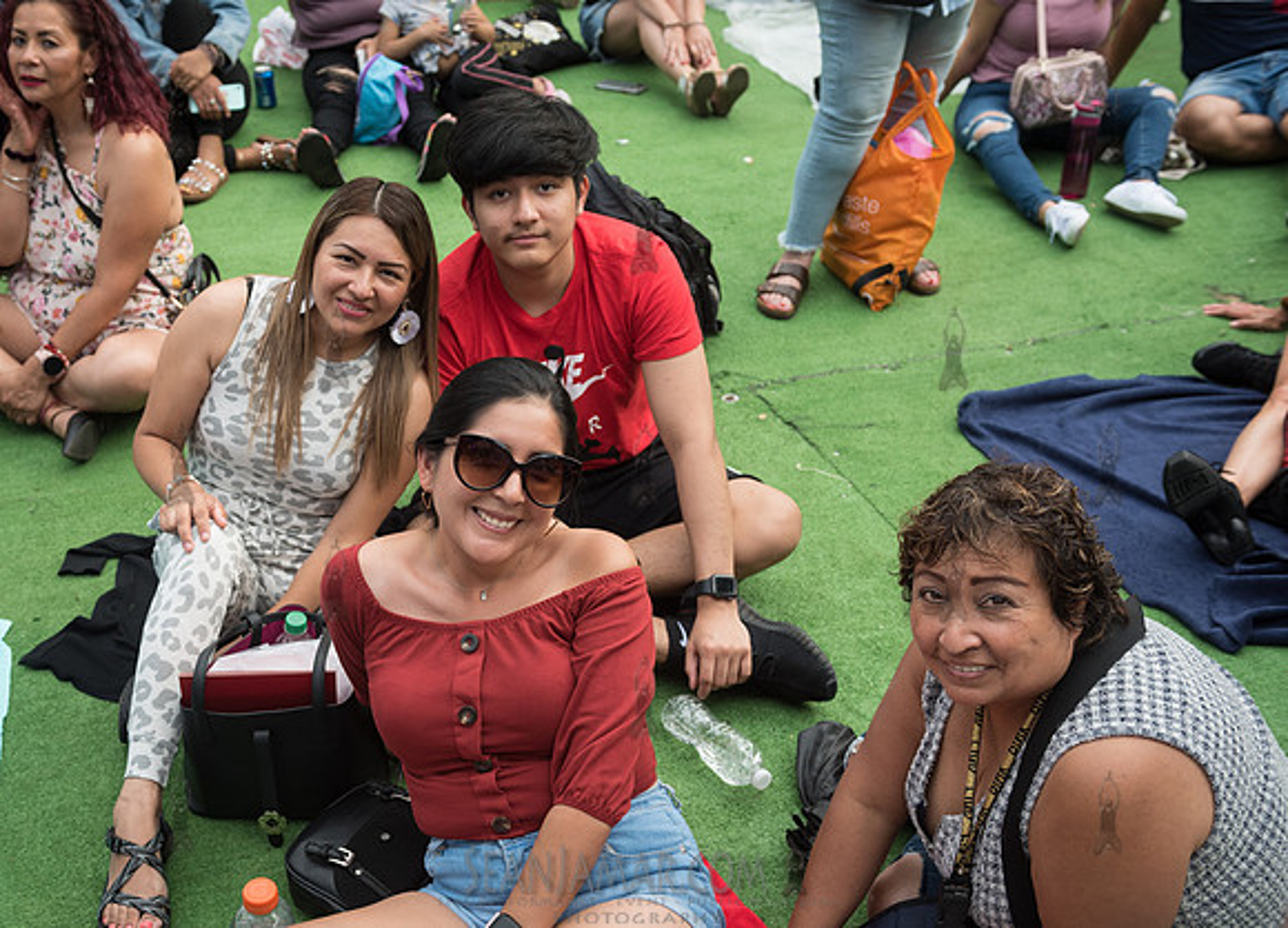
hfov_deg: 45.5
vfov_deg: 33.9
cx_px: 494
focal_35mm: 42
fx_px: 1524
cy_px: 494
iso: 500
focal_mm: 34
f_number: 4.5
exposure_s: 1/640
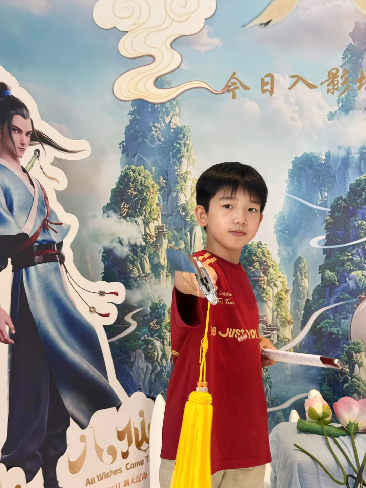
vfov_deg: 39.7
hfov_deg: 30.3
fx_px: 677
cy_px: 244
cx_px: 183
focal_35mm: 48
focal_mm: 6.86
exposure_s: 1/33
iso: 200
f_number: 1.78
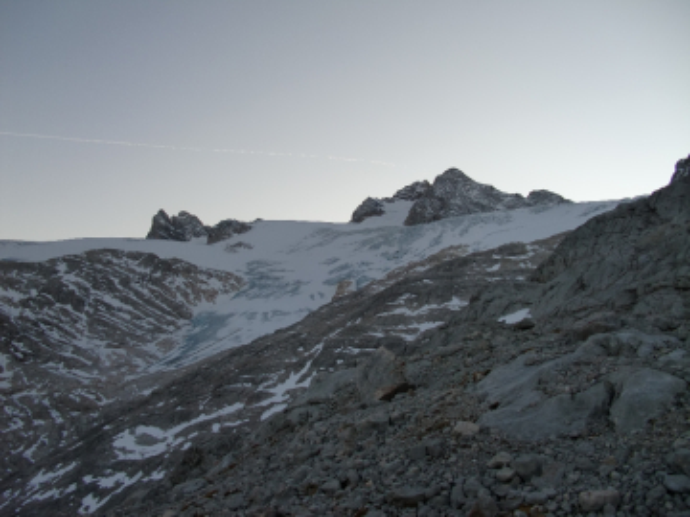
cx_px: 345
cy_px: 258
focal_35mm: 36
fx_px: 718
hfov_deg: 51.4
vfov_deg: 39.7
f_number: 2.8
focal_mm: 6.3
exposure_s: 1/400
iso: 64
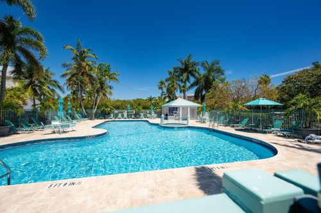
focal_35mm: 14
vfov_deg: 81.2
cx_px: 160
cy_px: 106
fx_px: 125
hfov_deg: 104.3
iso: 100
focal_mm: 14
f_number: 8
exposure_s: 1/400
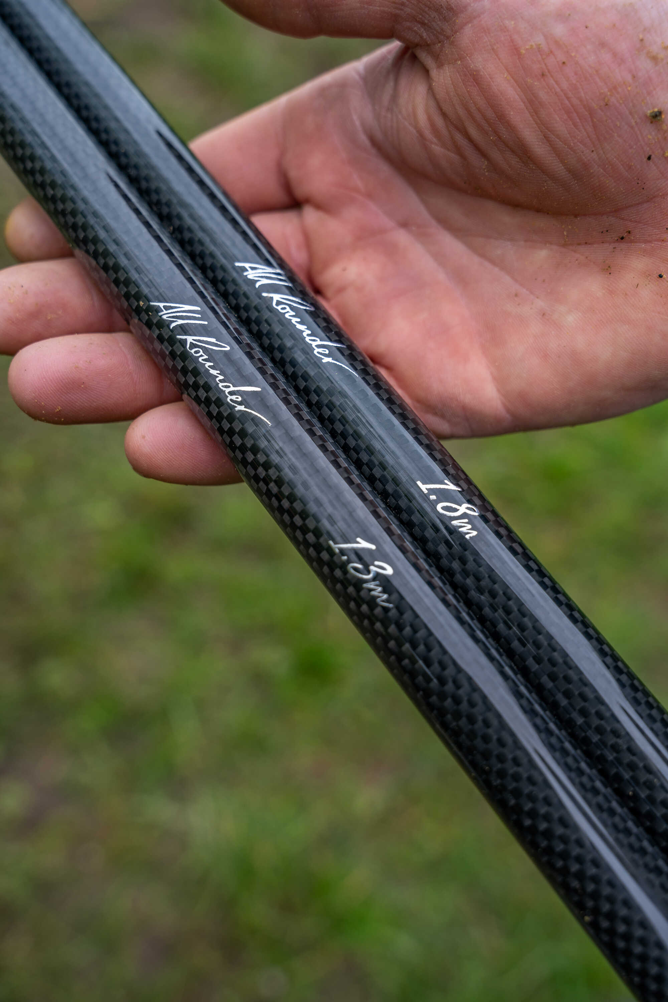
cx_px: 334
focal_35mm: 39
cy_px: 501
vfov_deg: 49.6
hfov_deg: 34.2
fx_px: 1085
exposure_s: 1/250
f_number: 5.6
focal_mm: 39
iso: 250
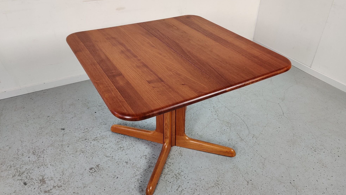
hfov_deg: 64.3
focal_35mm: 30
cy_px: 100
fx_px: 275
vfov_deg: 38.9
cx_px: 176
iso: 200
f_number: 1.65
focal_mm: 4.75
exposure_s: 1/100
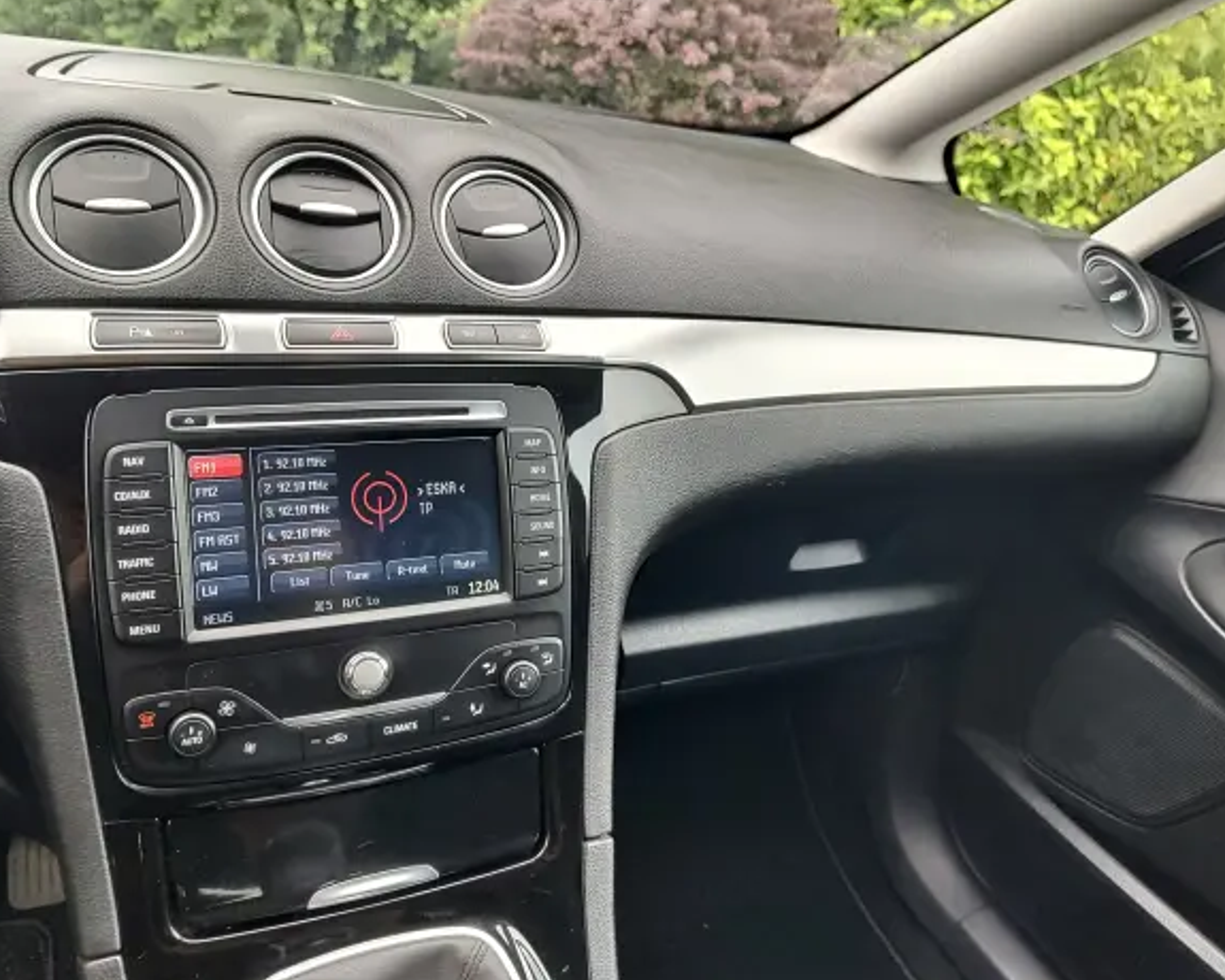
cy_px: 479
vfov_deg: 56.8
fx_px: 906
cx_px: 590
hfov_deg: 68.1
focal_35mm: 25
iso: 133
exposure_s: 1/100
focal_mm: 5.56
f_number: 1.8
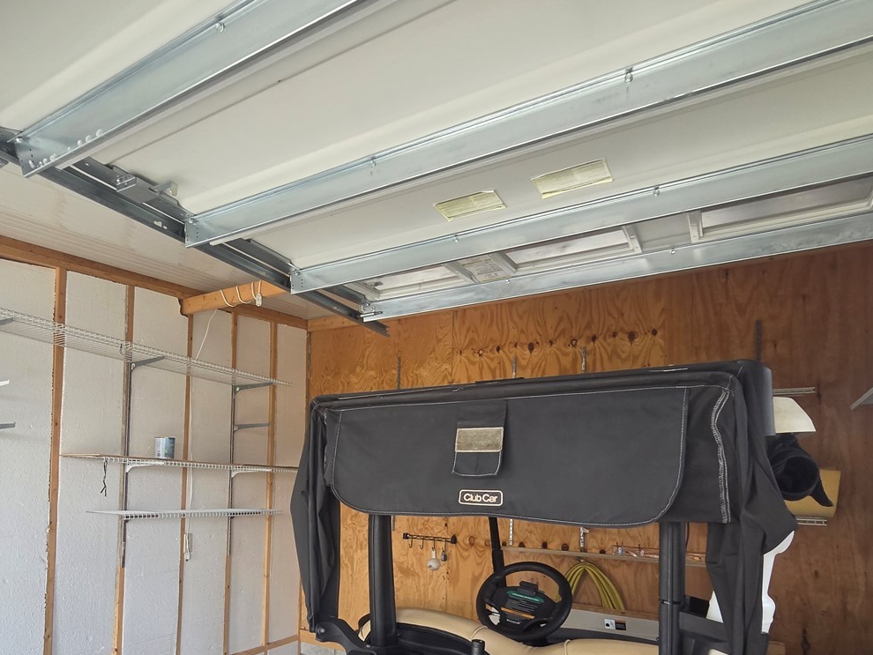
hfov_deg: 77.2
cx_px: 314
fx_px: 530
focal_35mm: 21
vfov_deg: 61.0
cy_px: 465
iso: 160
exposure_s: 1/120
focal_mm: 2.2
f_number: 2.2
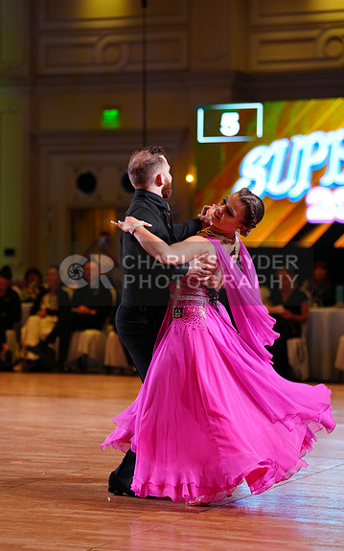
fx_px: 1591
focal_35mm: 106
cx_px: 182
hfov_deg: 12.3
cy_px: 274
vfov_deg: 19.6
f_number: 2.8
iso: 1250
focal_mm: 103
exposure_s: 1/400
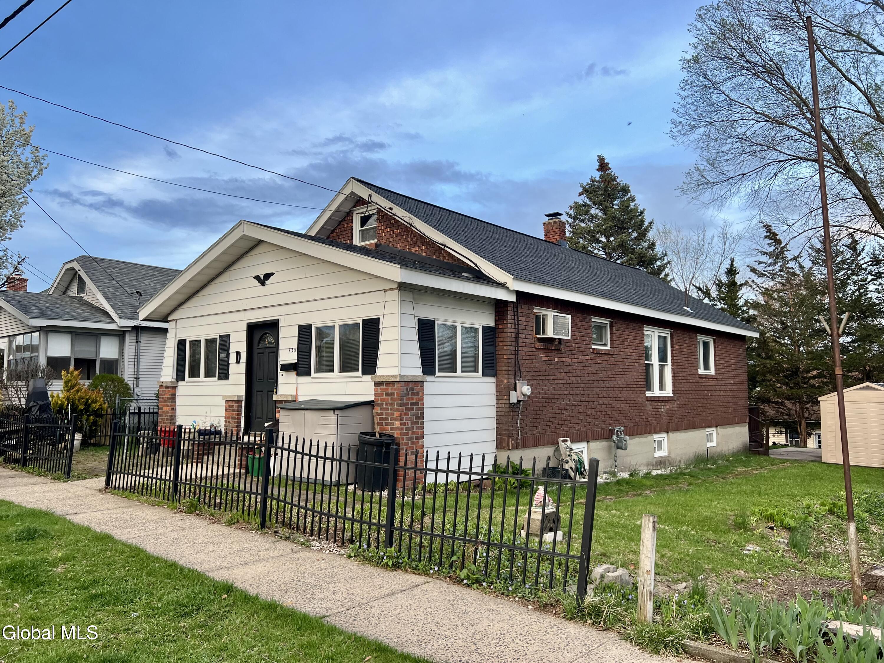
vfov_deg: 53.1
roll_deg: -0.3
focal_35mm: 26
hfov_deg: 67.3
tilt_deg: +4.8
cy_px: 332
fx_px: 664
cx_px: 442
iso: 100
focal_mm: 5.7
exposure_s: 1/121
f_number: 1.5
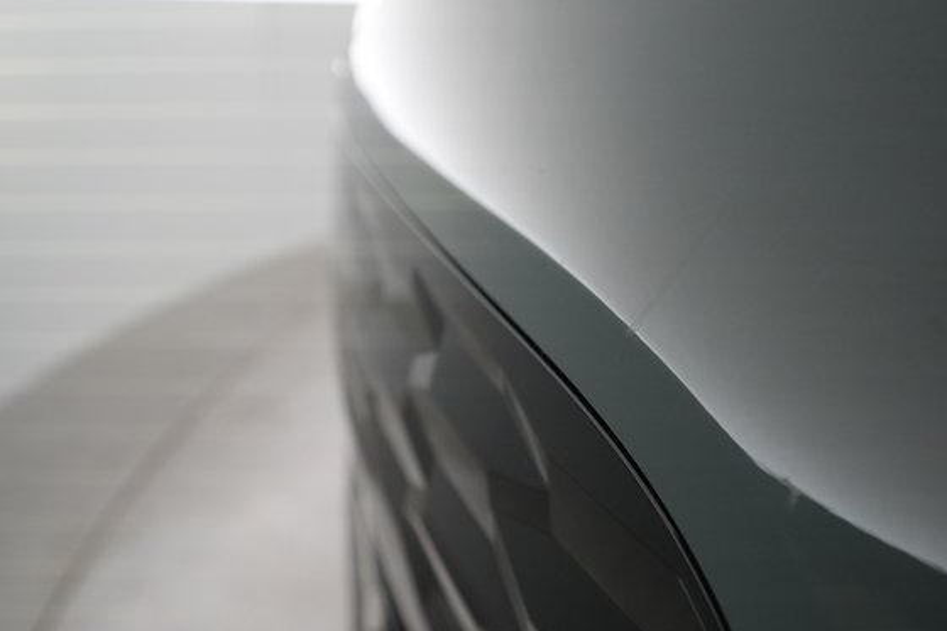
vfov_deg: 41.1
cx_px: 460
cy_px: 293
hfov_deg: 58.7
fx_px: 841
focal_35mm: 32
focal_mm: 28
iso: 2500
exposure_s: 1/100
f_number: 5
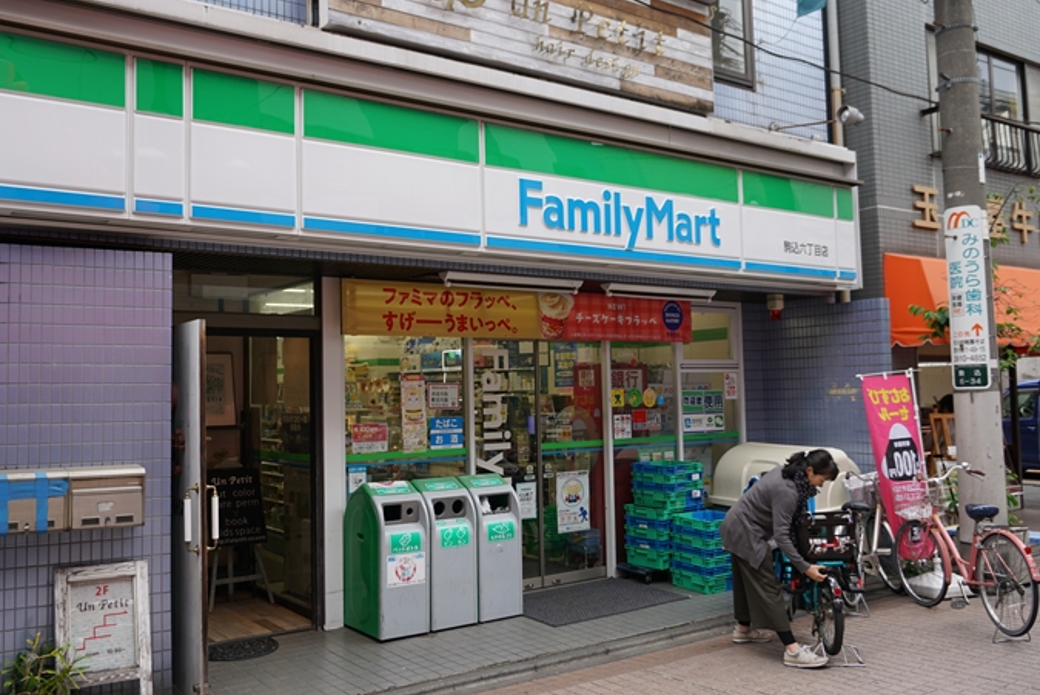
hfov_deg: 58.5
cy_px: 336
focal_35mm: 32
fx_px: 925
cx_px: 464
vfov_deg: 41.2
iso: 100
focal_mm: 18
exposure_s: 1/100
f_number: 4
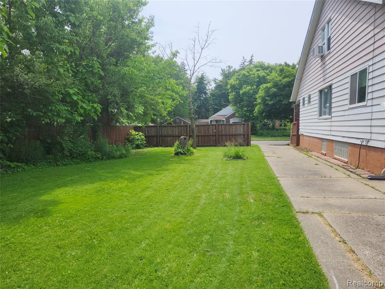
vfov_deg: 58.9
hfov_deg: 73.9
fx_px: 256
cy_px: 144
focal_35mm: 23
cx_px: 192
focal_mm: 5.54
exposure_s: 1/1849
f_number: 1.8
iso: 25
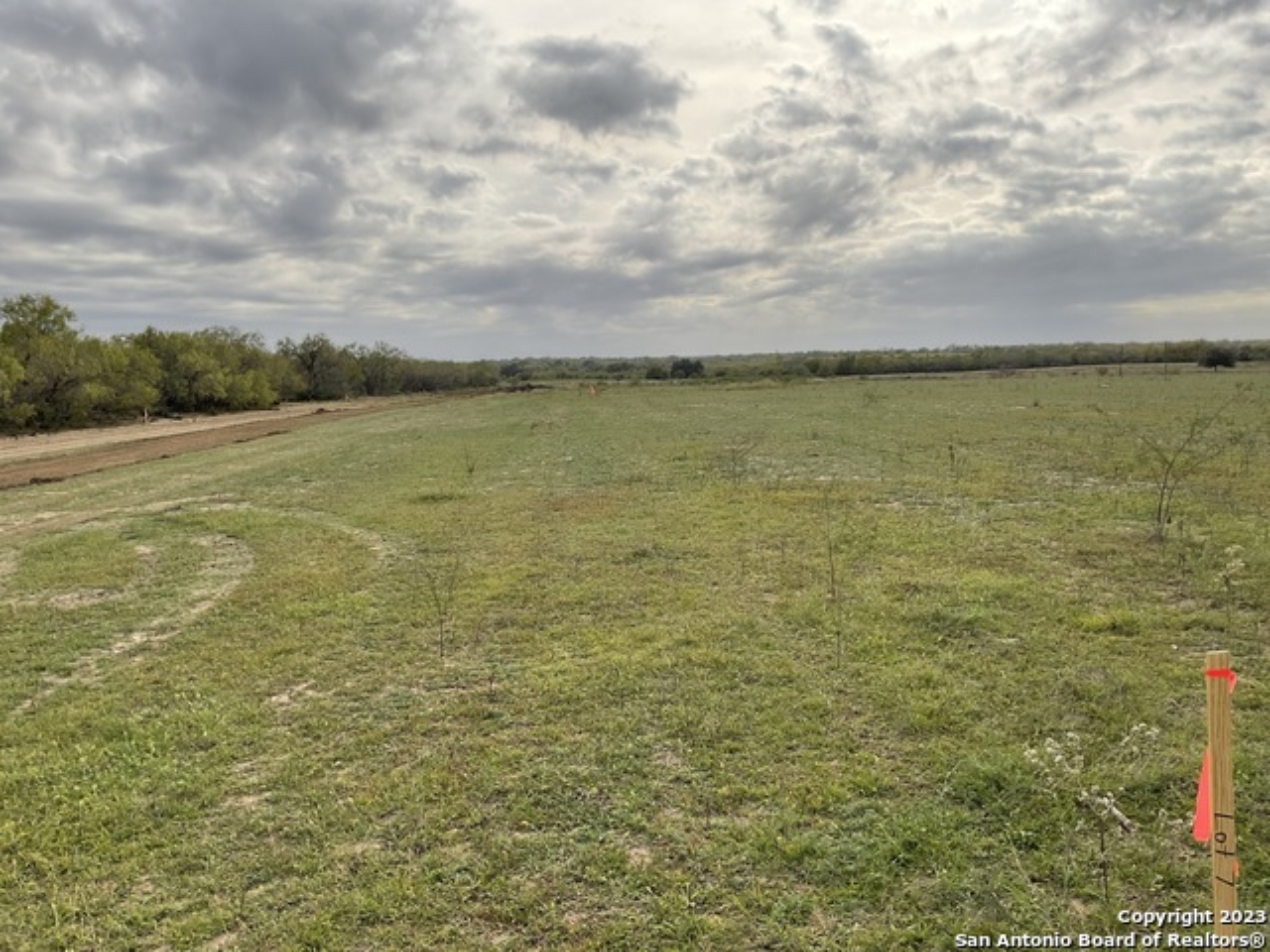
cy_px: 476
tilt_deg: -6.8
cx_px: 635
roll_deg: +1.5
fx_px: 1064
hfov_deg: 61.7
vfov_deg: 48.2
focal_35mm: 29
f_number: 1.8
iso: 16
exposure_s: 1/1786
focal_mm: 3
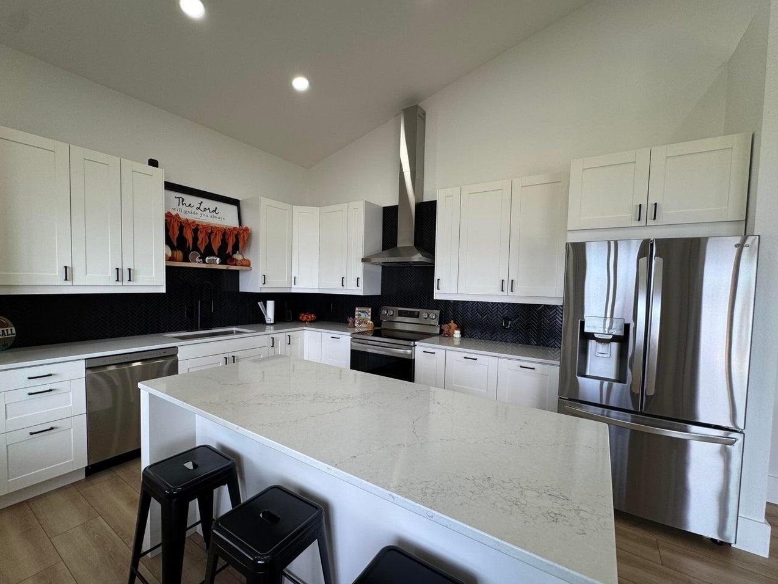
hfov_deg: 98.1
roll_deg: -2.5
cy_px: 300
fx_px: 337
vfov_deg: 81.7
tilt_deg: -2.5
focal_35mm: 15
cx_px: 381
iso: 100
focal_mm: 2.22
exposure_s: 1/120
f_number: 2.2
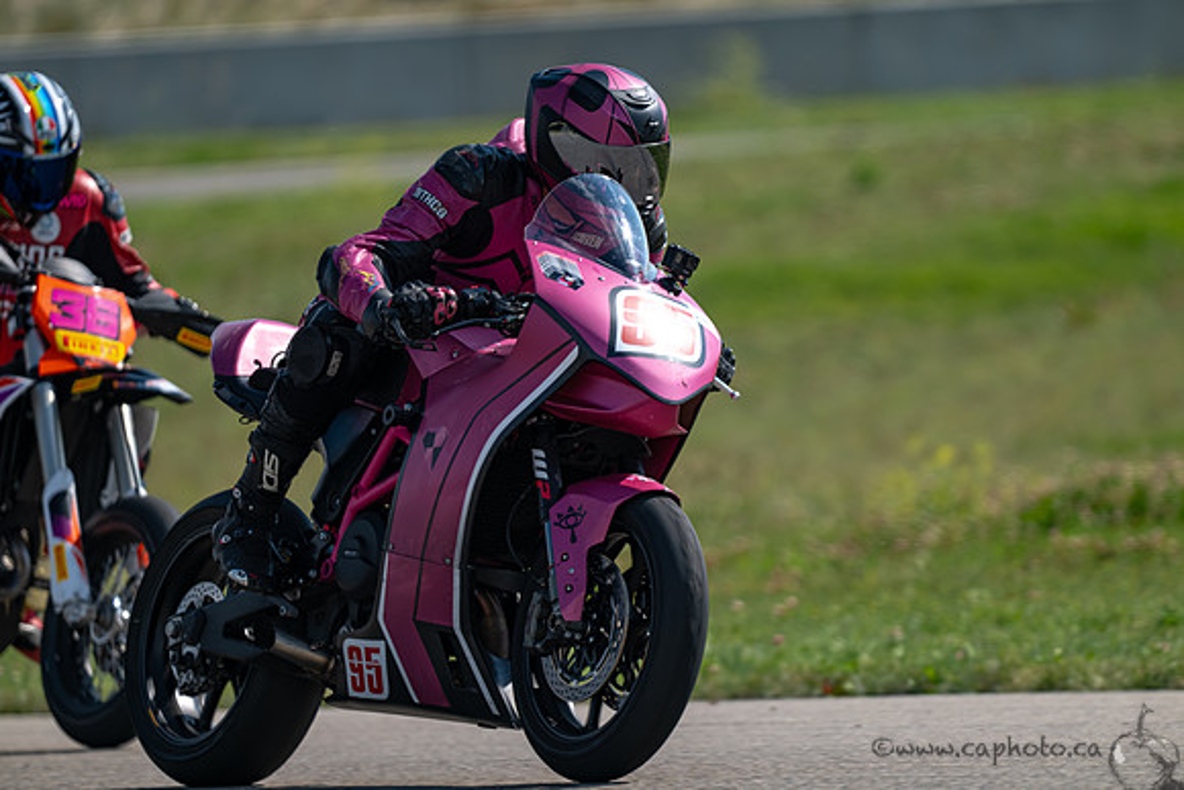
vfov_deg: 2.3
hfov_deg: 3.4
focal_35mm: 600
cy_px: 395
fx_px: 19737
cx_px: 592
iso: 200
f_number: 6.3
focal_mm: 600
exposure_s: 1/1250
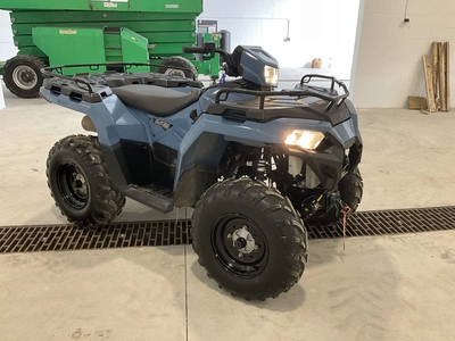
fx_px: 381
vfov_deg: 48.2
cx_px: 228
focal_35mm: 29
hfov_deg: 61.7
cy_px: 170
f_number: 1.8
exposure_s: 1/92
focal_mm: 3
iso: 64
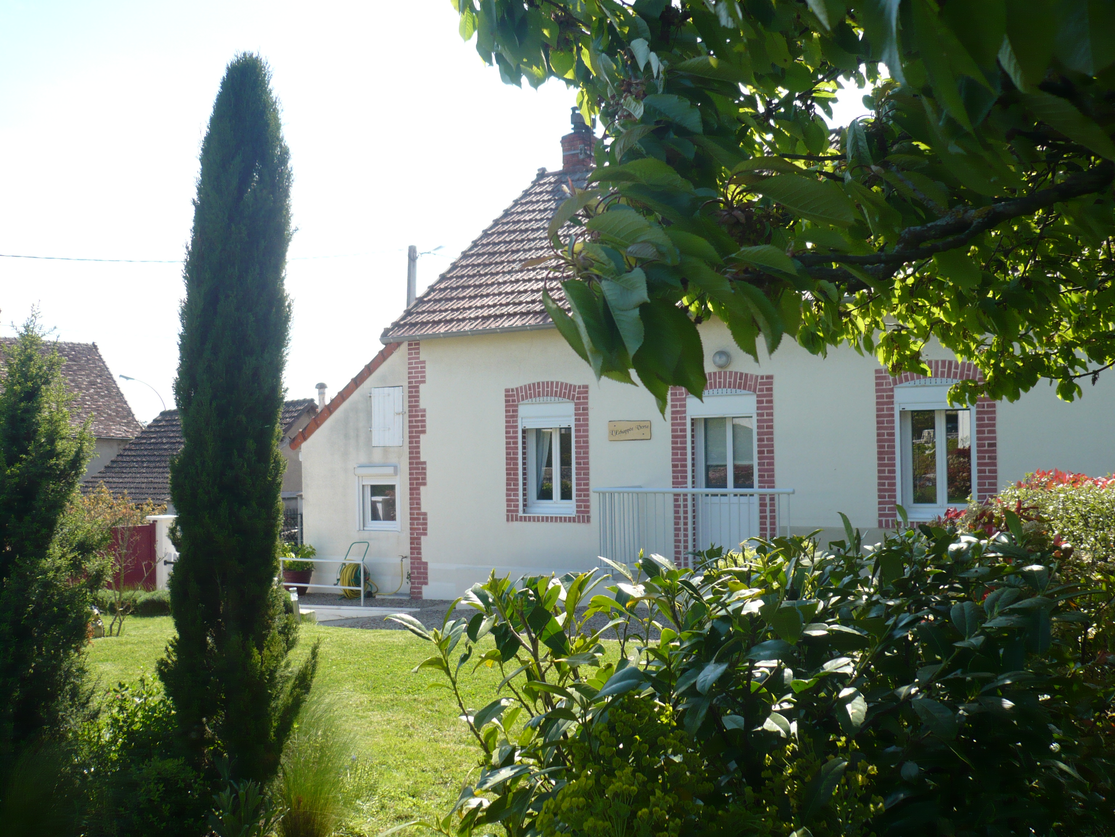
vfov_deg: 40.7
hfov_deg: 52.6
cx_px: 558
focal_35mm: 35
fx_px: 1127
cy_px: 418
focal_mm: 5.8
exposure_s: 1/640
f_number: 2.8
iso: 100
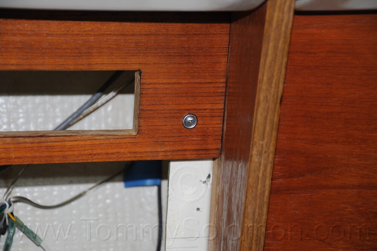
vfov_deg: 11.4
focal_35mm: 120
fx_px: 1255
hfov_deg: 17.1
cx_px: 188
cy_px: 126
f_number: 5.3
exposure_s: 1/60
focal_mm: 80
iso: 400
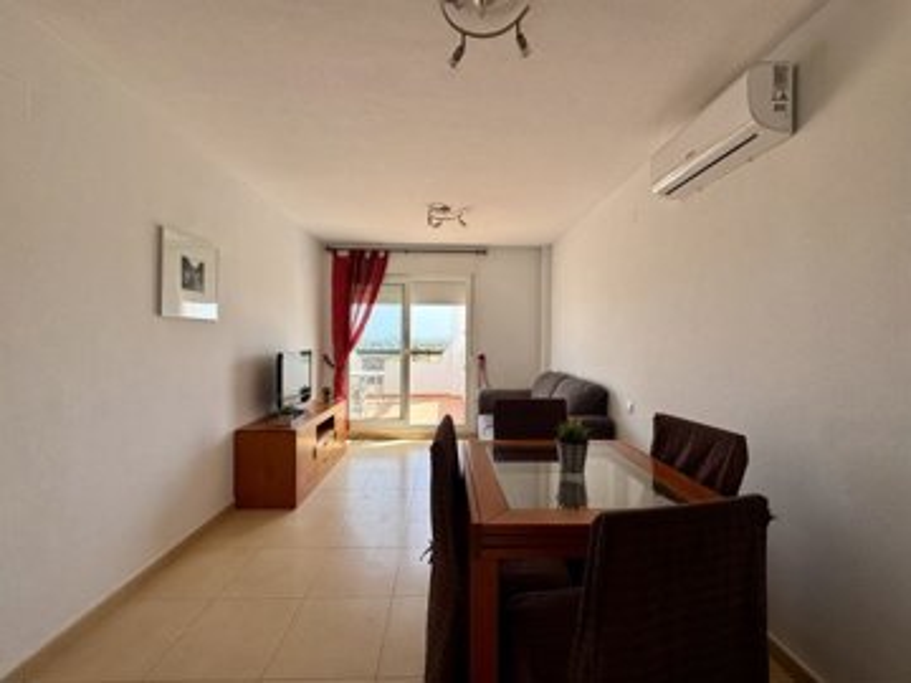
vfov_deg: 85.7
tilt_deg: -1.0
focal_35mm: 14
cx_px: 456
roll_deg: -0.3
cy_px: 342
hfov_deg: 102.1
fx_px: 368
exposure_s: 1/316
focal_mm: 2.22
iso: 40
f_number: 2.2
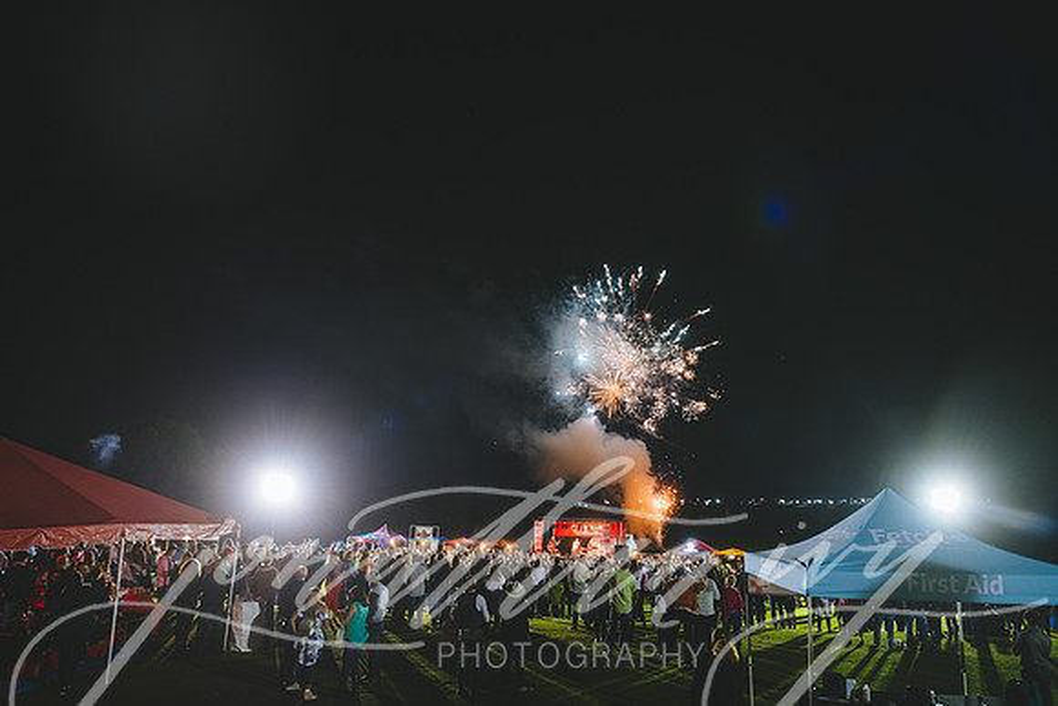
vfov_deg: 53.2
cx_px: 529
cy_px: 353
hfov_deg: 73.7
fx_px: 705
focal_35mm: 24
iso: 640
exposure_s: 1/30
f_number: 2.8
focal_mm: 24
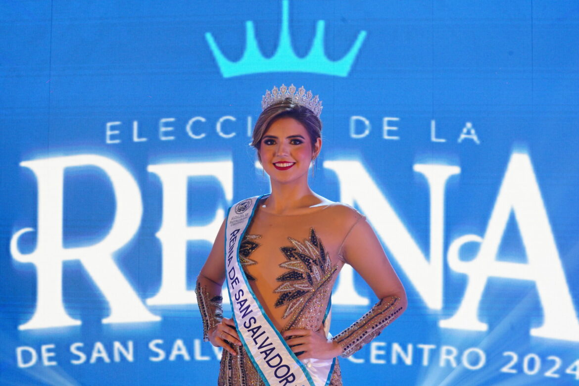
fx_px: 1126
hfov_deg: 28.8
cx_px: 290
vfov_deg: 19.5
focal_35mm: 70
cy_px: 193
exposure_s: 1/100
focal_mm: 70
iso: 2000
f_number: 10
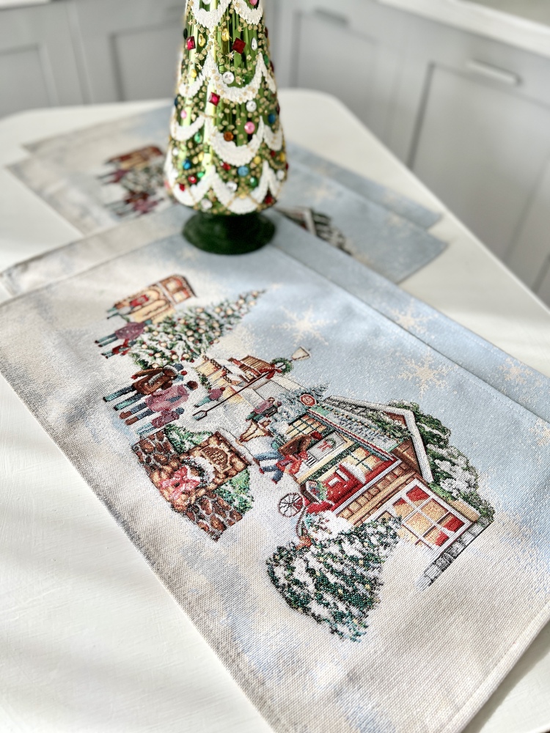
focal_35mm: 26
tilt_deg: -44.0
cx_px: 275
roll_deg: -1.5
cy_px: 366
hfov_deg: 53.1
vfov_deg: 67.3
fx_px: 551
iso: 40
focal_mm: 5.7
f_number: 1.5
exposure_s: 1/176
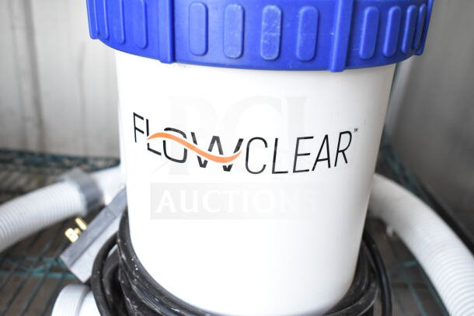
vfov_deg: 38.4
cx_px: 237
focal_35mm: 34
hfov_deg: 55.1
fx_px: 454
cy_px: 158
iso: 1600
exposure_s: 1/125
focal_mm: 23
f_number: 5.6
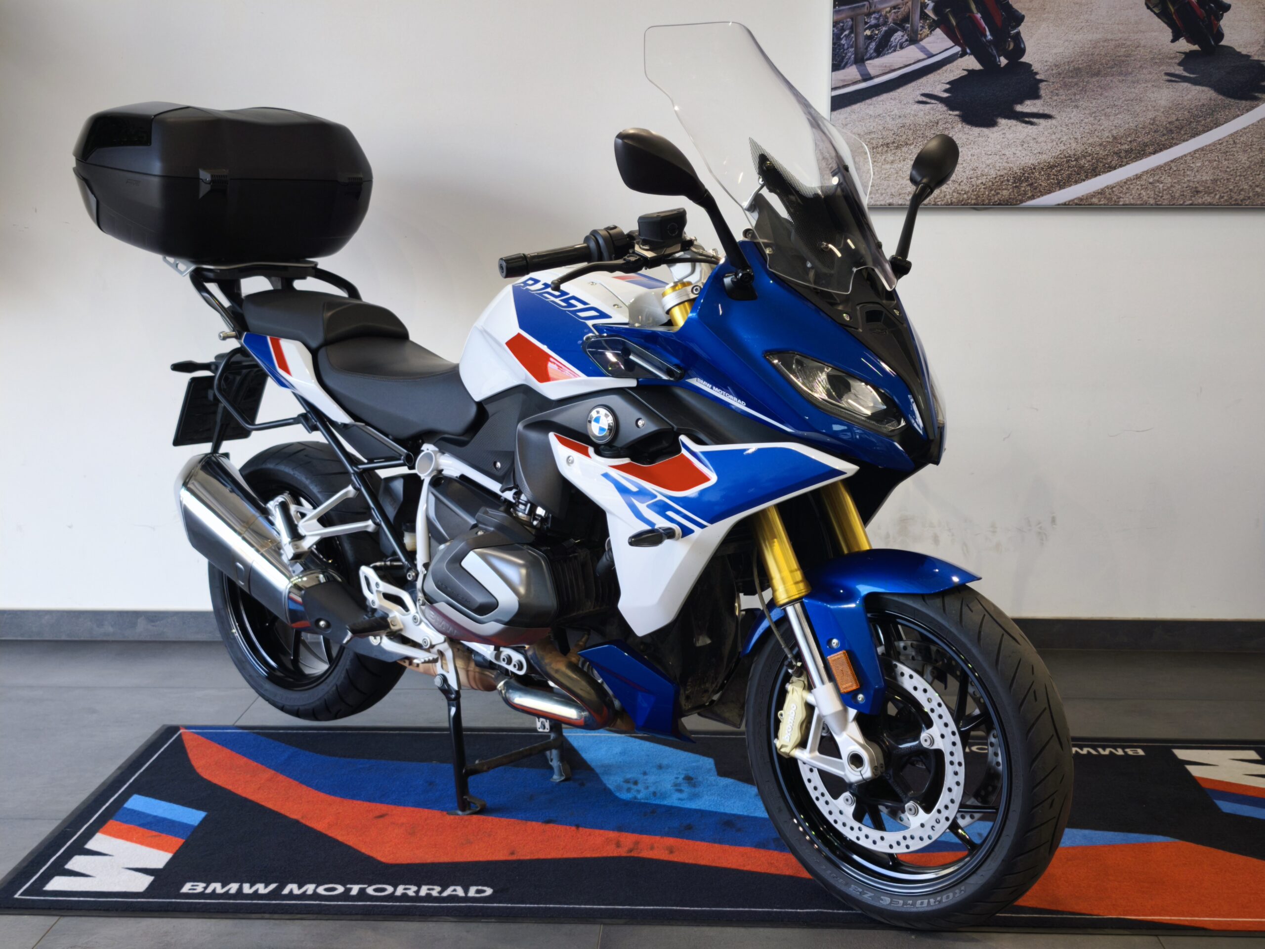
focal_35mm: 46
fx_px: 1681
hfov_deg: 41.2
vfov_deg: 31.5
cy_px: 474
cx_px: 632
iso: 64
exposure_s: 1/100
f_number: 1.6
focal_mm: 6.57
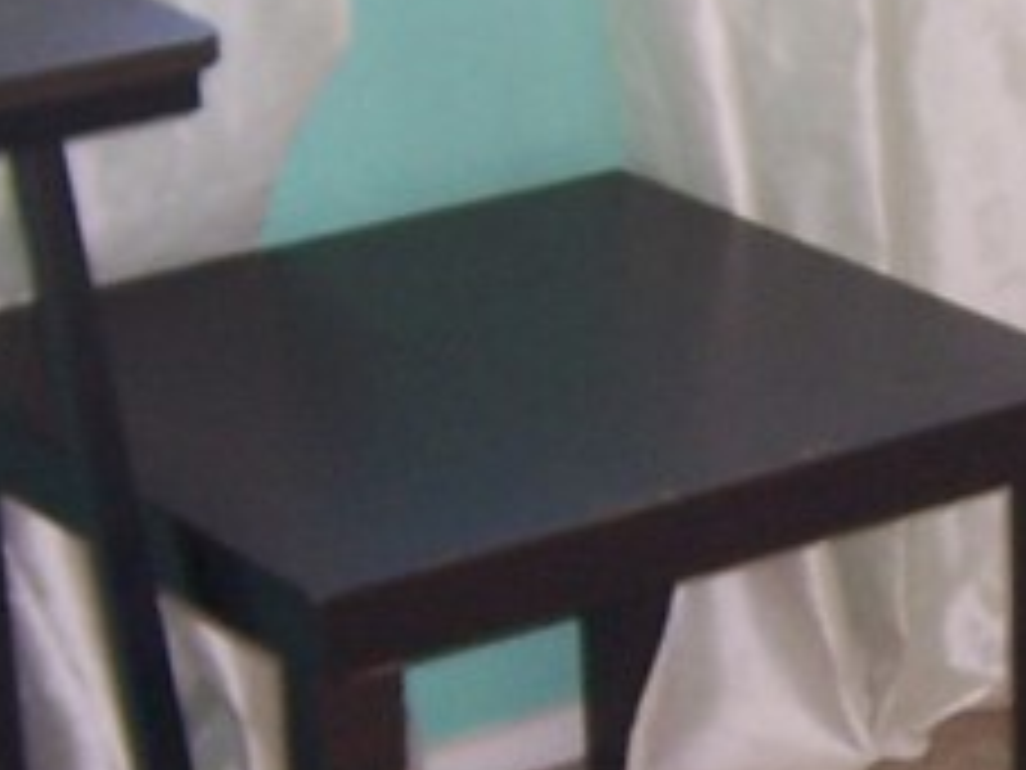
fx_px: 4387
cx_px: 1125
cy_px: 432
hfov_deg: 13.1
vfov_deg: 10.0
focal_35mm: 148
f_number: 2.8
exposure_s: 1/60
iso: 80
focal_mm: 5.5
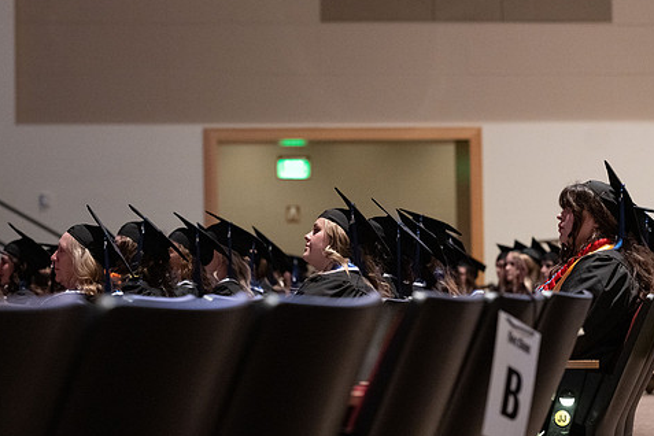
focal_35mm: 111
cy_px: 234
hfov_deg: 18.4
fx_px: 2016
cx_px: 324
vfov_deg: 12.3
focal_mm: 85
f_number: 2.8
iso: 5000
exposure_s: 1/30
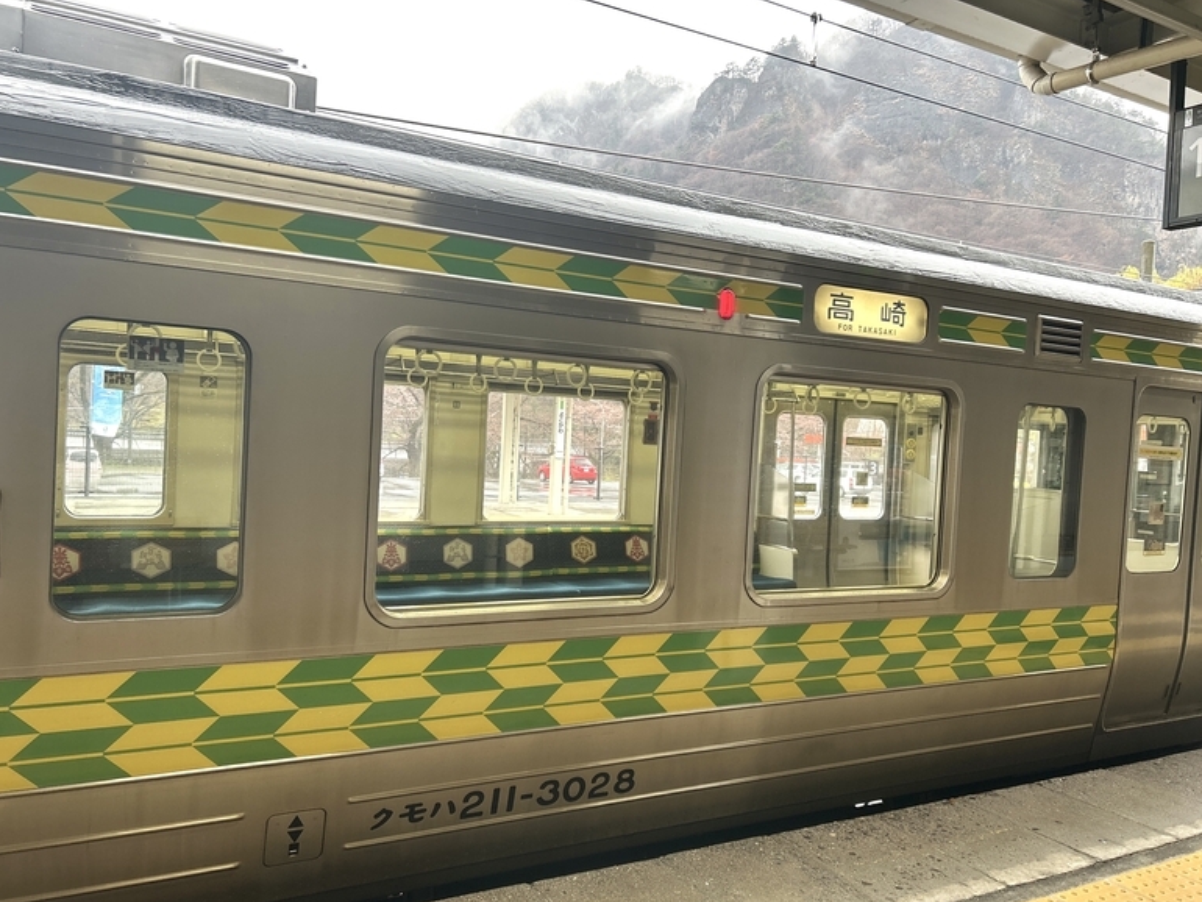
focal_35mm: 27
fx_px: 938
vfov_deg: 51.4
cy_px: 462
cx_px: 584
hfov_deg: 65.3
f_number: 1.5
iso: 50
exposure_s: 1/121
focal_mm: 5.7
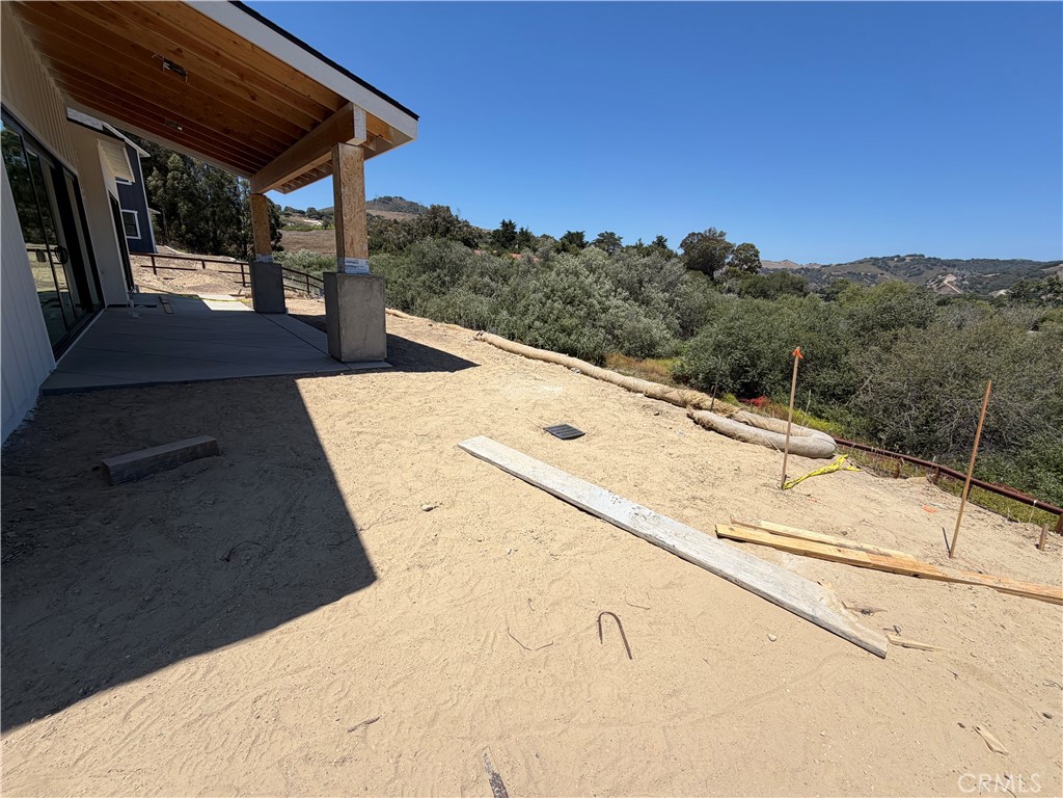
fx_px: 430
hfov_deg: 102.1
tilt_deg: -16.7
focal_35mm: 14
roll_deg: -3.9
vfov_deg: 85.7
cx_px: 532
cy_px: 399
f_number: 2.2
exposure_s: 1/1050
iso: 20
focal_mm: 2.22
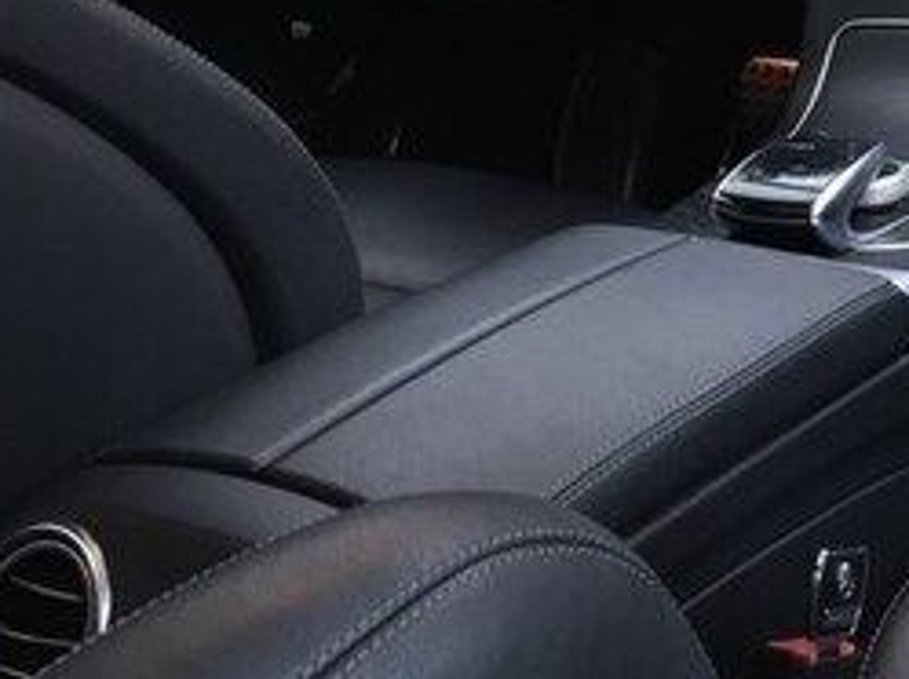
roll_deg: +0.3
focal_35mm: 77
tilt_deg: -10.5
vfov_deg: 18.0
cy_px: -166
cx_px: 927
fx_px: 2019
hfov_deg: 24.1
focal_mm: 4.15
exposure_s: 1/33
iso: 100
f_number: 2.2
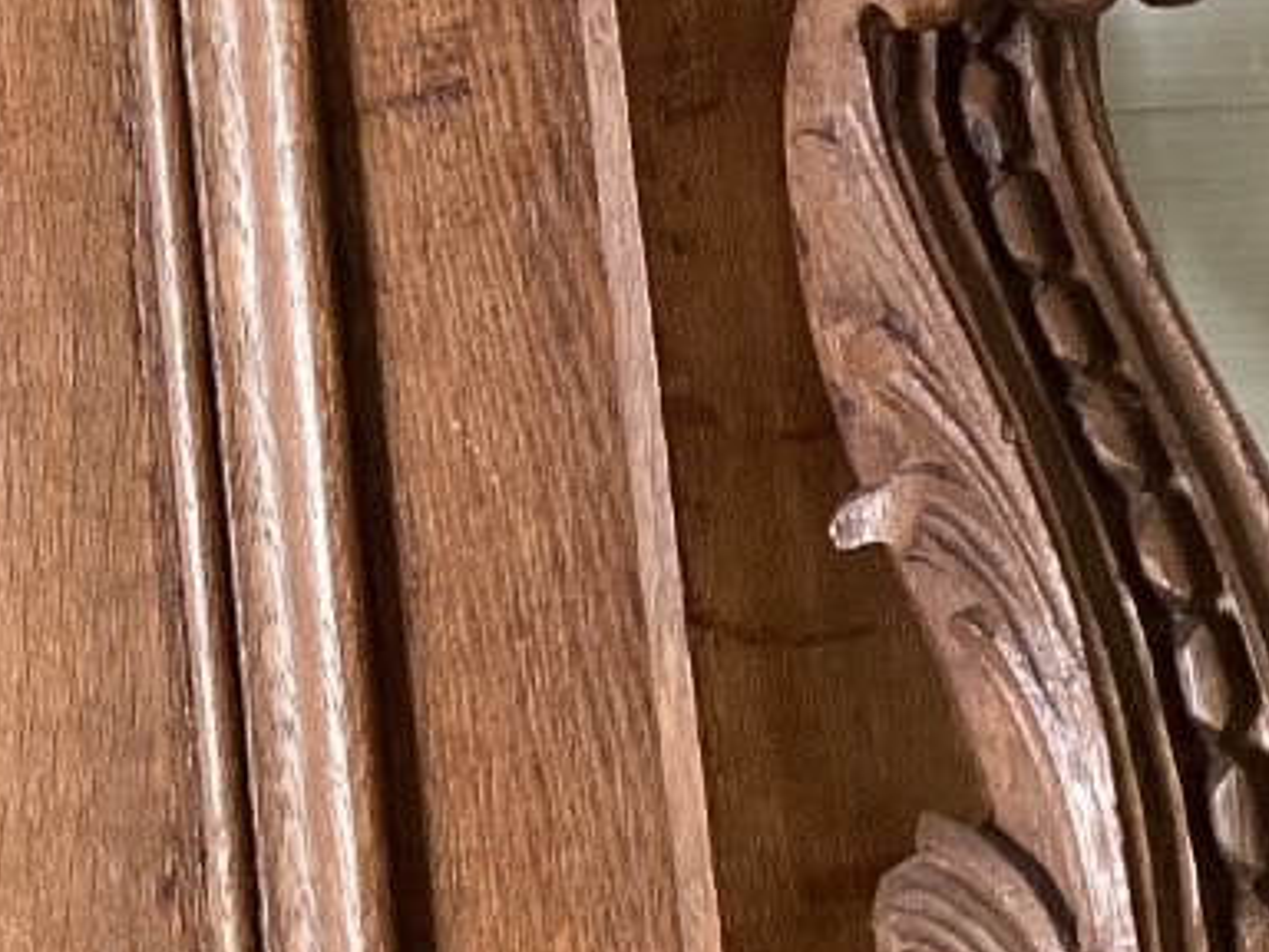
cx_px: -208
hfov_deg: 19.2
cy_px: -162
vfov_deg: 14.8
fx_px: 3556
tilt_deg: -82.6
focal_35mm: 97
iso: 250
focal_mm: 3.3
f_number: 2.4
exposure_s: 1/50
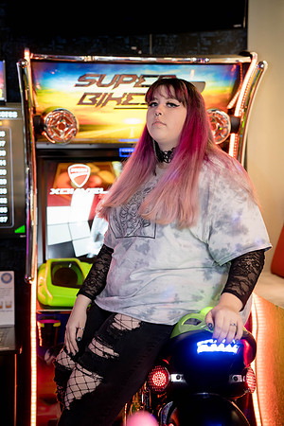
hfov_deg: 25.5
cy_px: 213
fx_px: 627
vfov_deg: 37.5
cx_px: 142
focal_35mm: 53
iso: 2000
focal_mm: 53
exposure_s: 1/160
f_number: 2.8
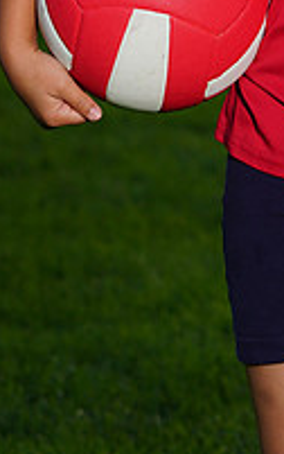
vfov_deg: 3.7
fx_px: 7044
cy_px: -122
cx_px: 321
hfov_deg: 2.3
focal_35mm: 570
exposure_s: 1/250
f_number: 10
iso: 200
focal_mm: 194
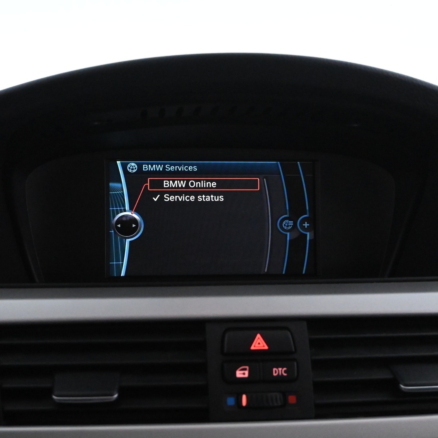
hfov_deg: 36.8
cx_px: 200
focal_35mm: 46
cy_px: 219
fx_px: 659
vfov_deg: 36.8
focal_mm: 24
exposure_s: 1/80
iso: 6400
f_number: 4.5
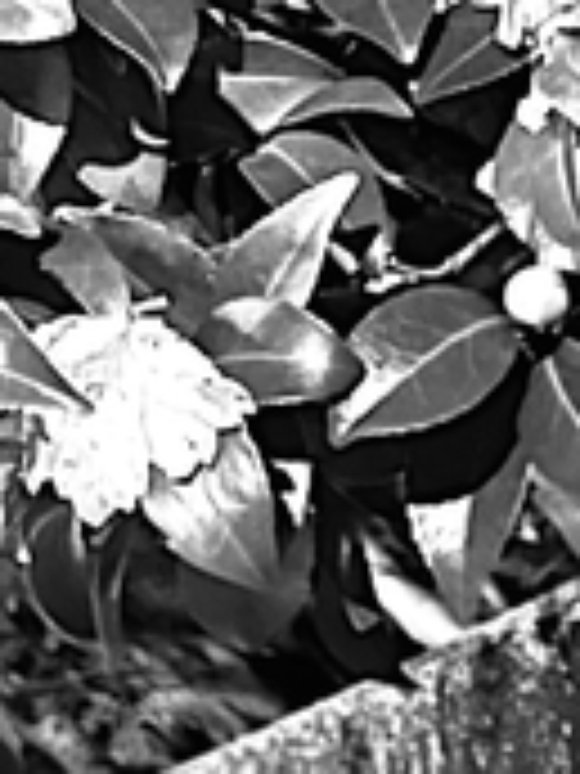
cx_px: -917
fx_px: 4044
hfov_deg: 7.5
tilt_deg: +23.8
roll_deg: +0.8
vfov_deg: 10.7
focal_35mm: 181
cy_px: -256
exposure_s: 1/4
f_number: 1.6
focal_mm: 5.1
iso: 1600
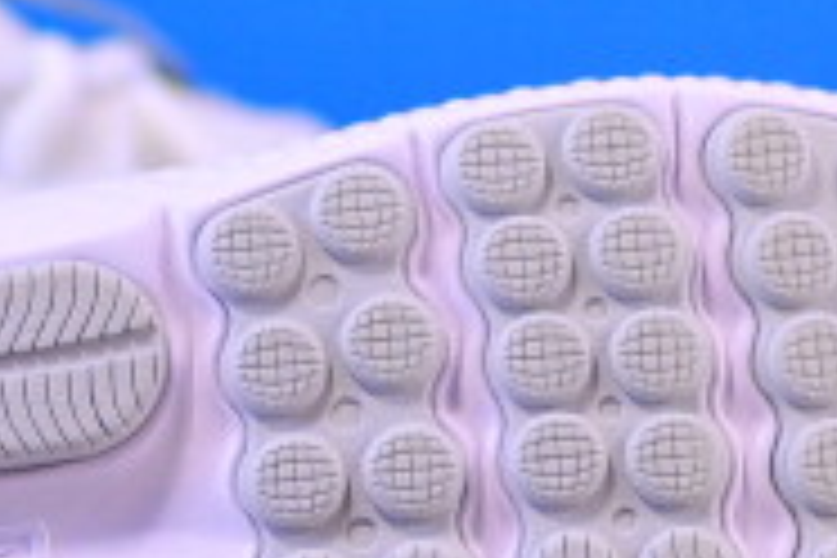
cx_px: 243
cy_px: 52
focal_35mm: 322
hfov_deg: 6.4
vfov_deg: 4.3
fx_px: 7486
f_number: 2
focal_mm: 50
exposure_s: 1/320
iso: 250
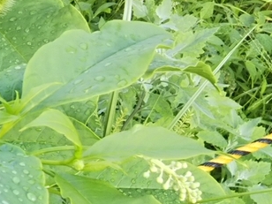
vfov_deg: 12.6
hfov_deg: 14.7
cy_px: 178
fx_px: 919
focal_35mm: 117
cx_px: -223
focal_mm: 4
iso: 20
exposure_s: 1/120
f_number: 2.2
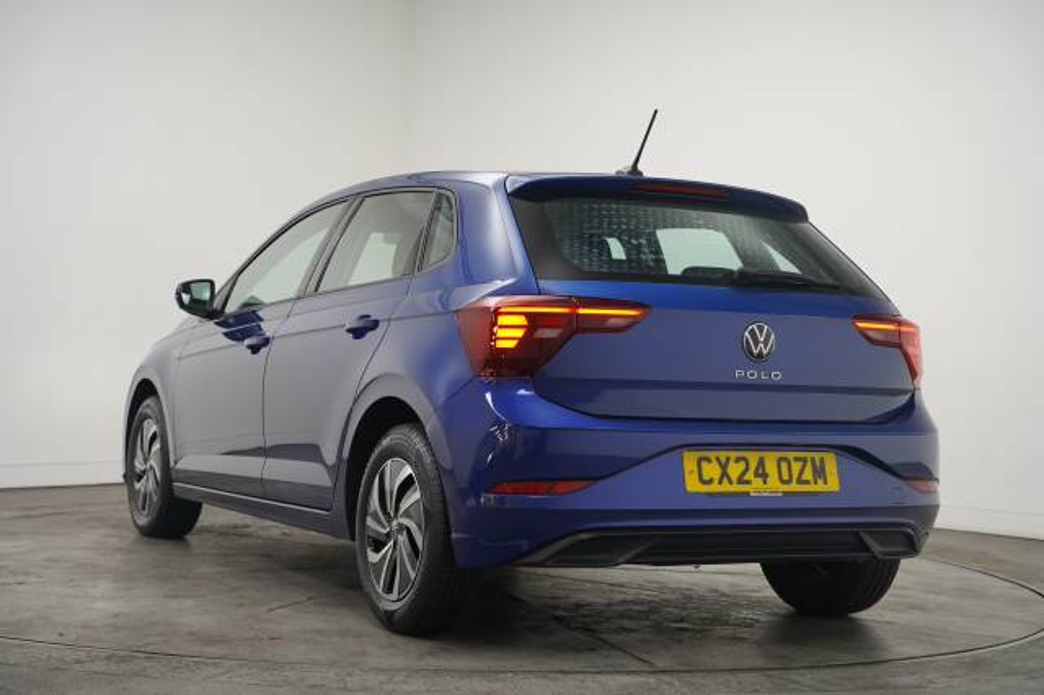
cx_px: 522
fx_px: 1597
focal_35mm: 55
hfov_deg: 36.2
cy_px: 348
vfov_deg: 24.5
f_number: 4
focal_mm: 55.1
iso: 1600
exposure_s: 1/160
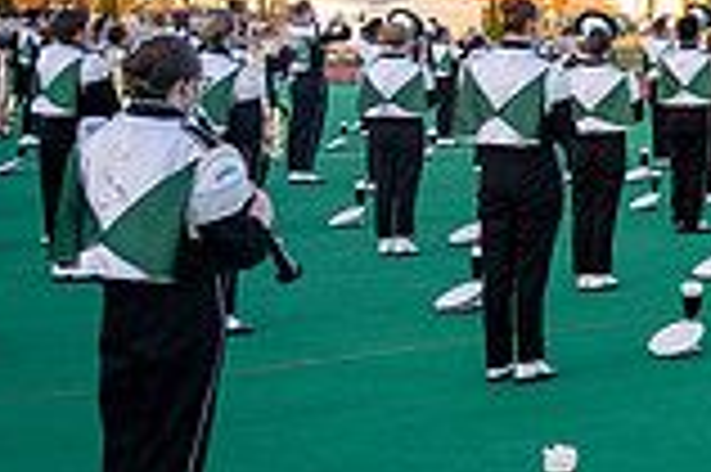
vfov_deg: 15.3
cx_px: 1107
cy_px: 49
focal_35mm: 88
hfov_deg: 19.7
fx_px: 1736
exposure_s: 1/2500
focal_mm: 24
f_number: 4
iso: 2000
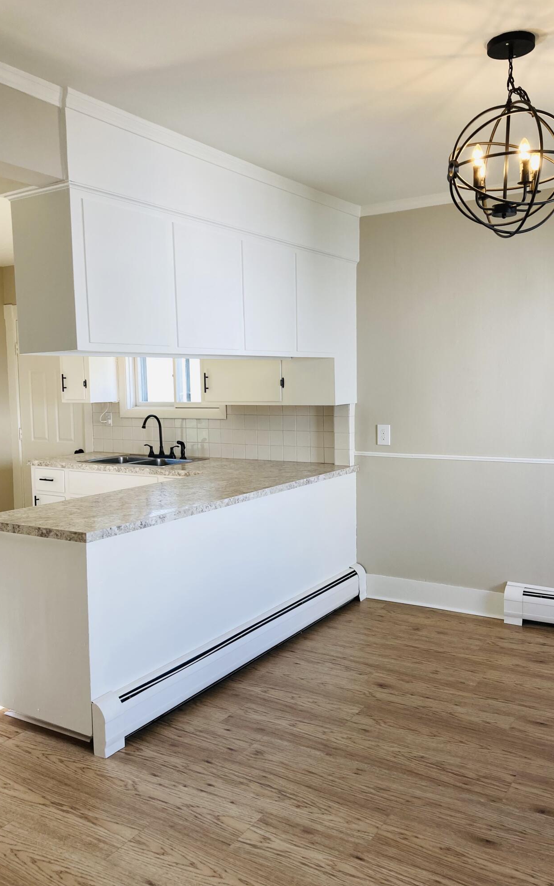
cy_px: 440
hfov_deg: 41.8
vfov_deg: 62.9
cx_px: 288
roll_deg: -0.1
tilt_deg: -3.6
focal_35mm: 30
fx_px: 725
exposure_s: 1/120
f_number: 1.8
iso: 32
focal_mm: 3.99
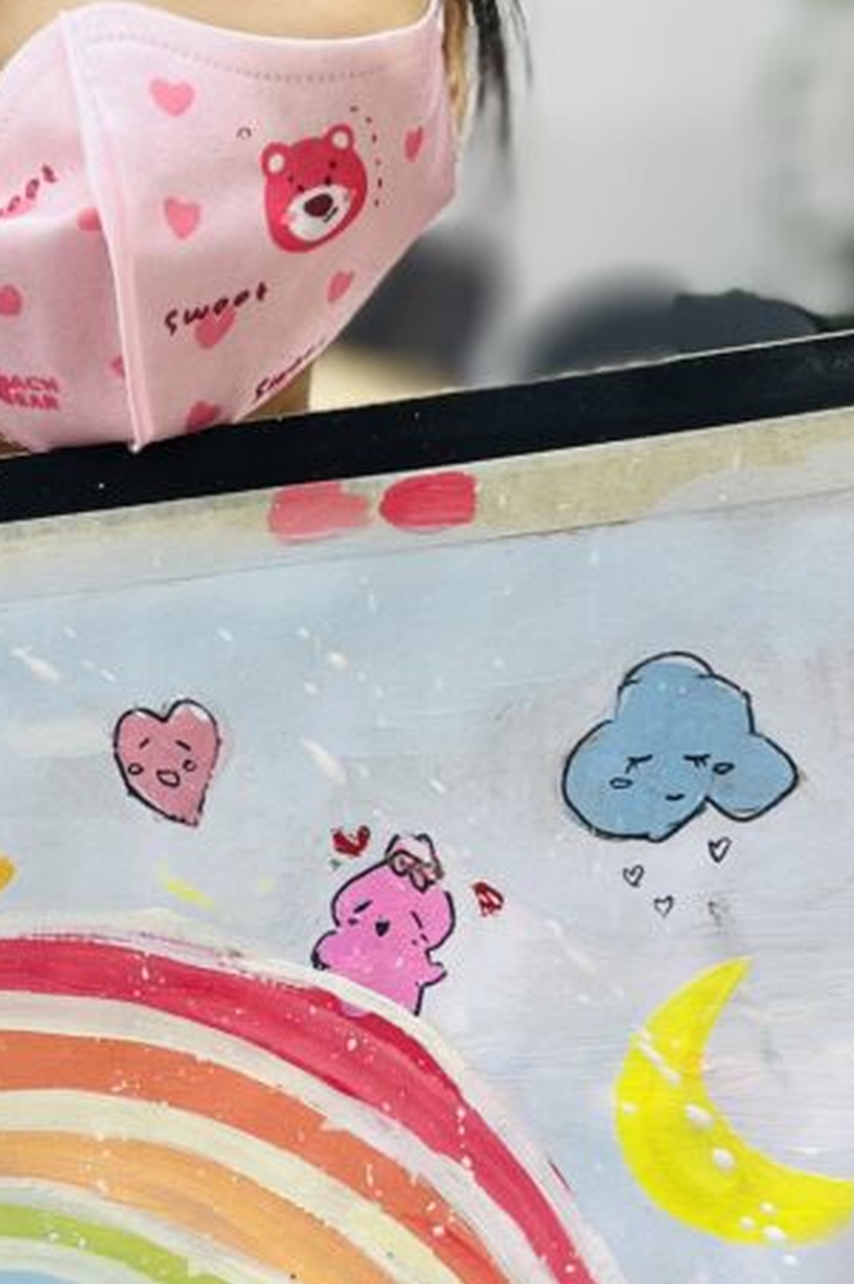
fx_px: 2851
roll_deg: +3.9
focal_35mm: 80
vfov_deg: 25.4
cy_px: 648
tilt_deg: -11.4
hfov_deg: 16.7
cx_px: 43
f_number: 1.6
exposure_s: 1/100
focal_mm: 5.1
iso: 64
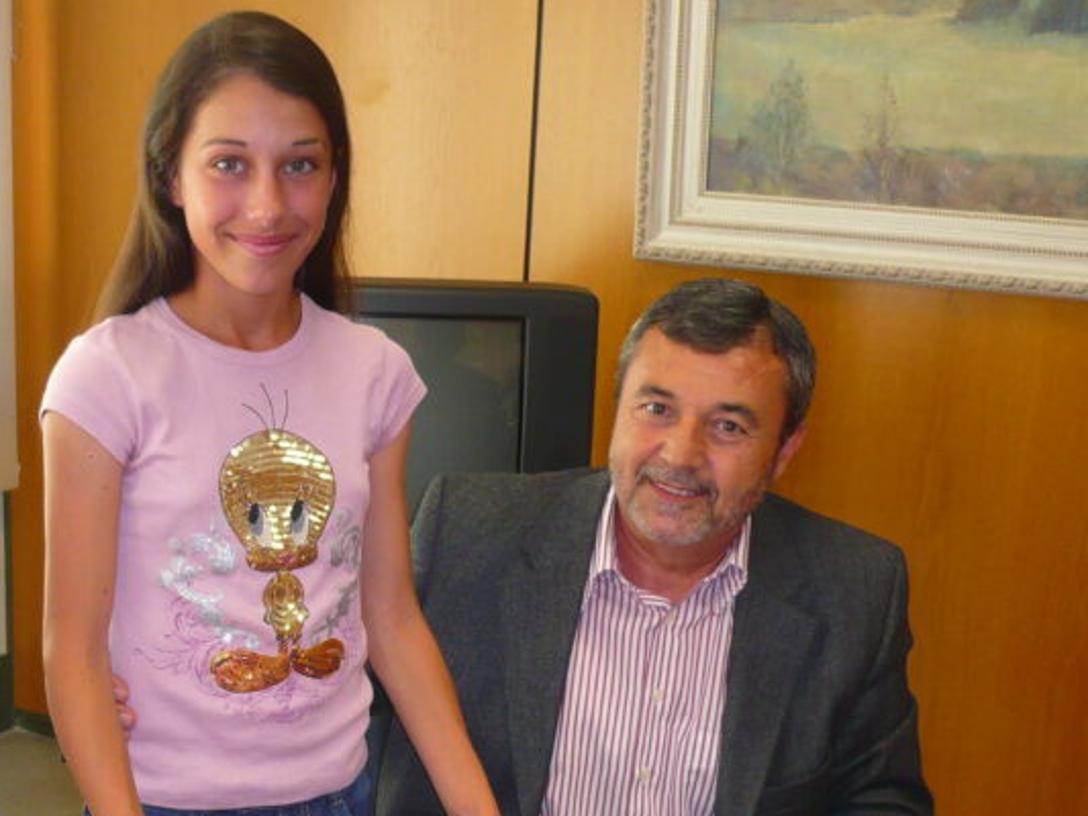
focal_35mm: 63
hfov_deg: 30.2
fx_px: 1981
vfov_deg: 22.9
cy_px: 683
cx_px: 276
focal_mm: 5.8
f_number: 2.8
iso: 125
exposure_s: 1/30
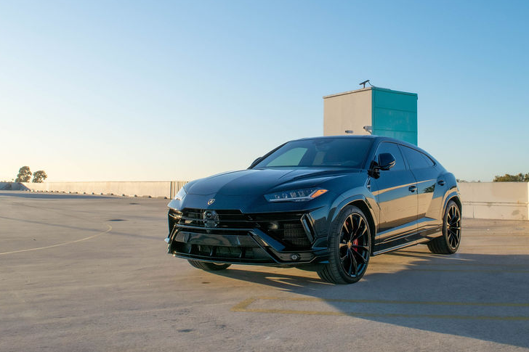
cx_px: 327
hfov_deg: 50.3
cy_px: 123
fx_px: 558
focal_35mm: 38
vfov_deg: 34.8
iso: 200
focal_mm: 18
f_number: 10
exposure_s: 1/400
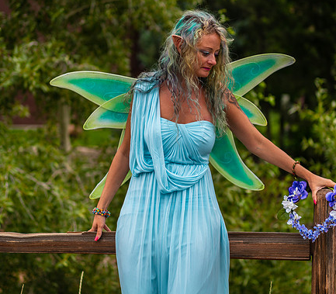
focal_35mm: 88
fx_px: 908
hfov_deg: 21.0
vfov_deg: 18.4
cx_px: 175
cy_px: 134
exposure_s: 1/200
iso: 200
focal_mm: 55
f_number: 1.8
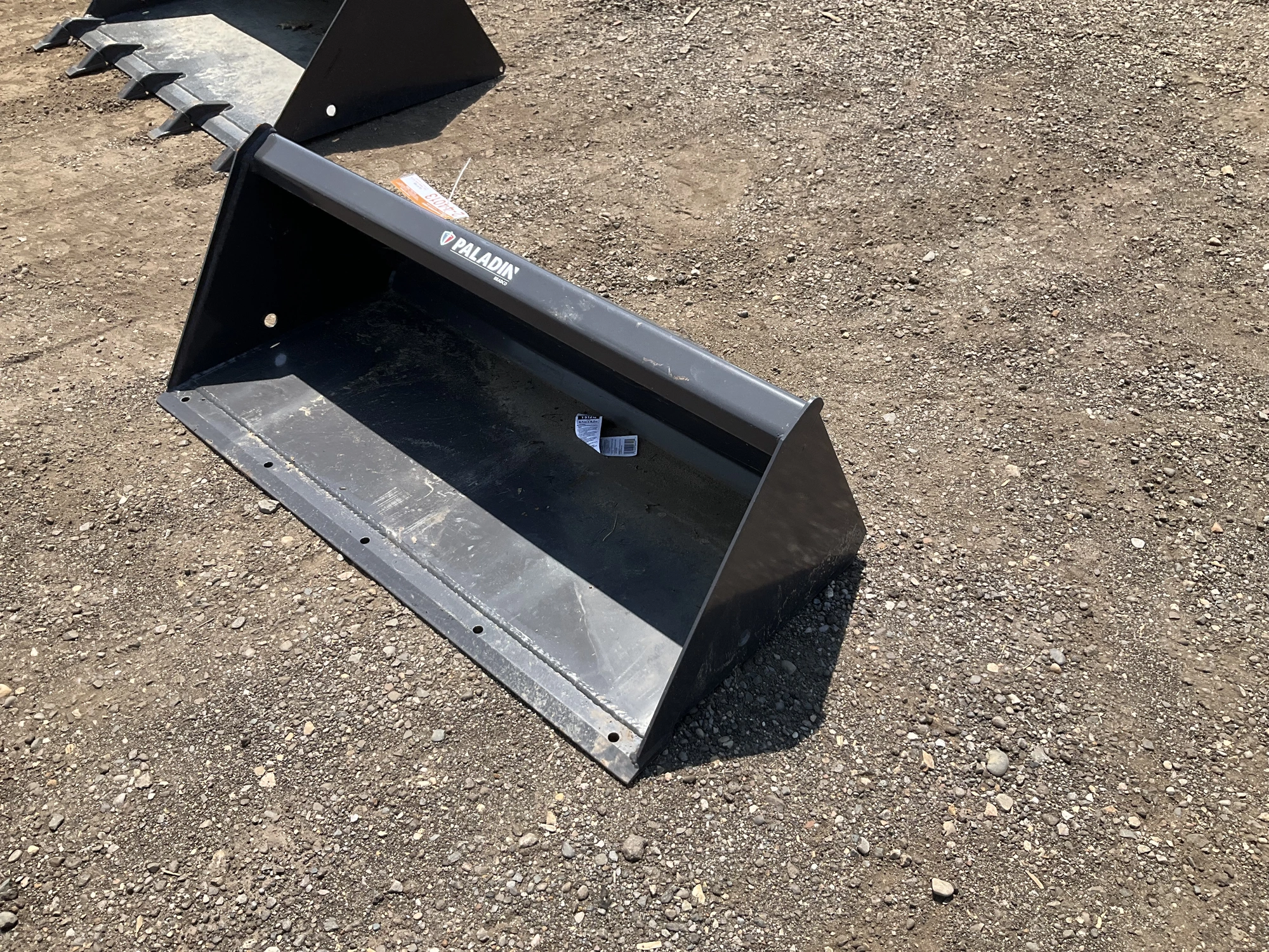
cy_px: 476
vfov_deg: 48.2
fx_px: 1063
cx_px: 634
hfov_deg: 61.7
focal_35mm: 29
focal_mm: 3
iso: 25
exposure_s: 1/1144
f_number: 1.8
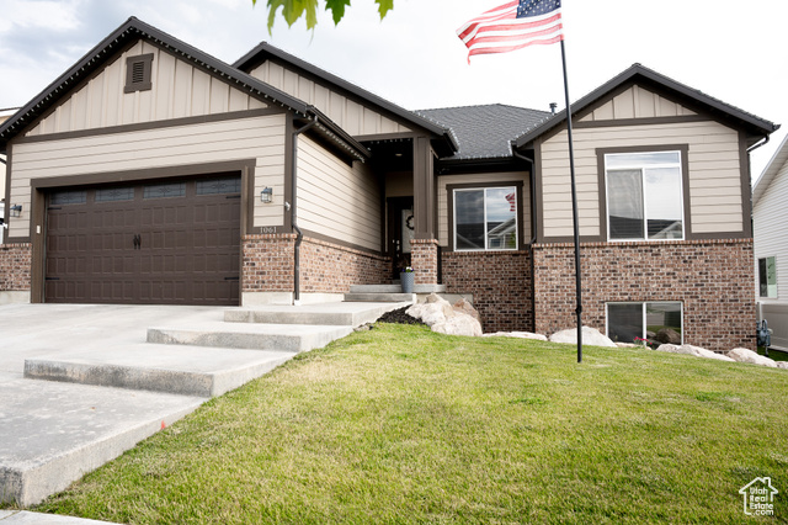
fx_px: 536
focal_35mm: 25
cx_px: 394
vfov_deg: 52.1
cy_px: 262
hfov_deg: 72.6
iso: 100
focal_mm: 24
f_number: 5
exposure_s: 1/160
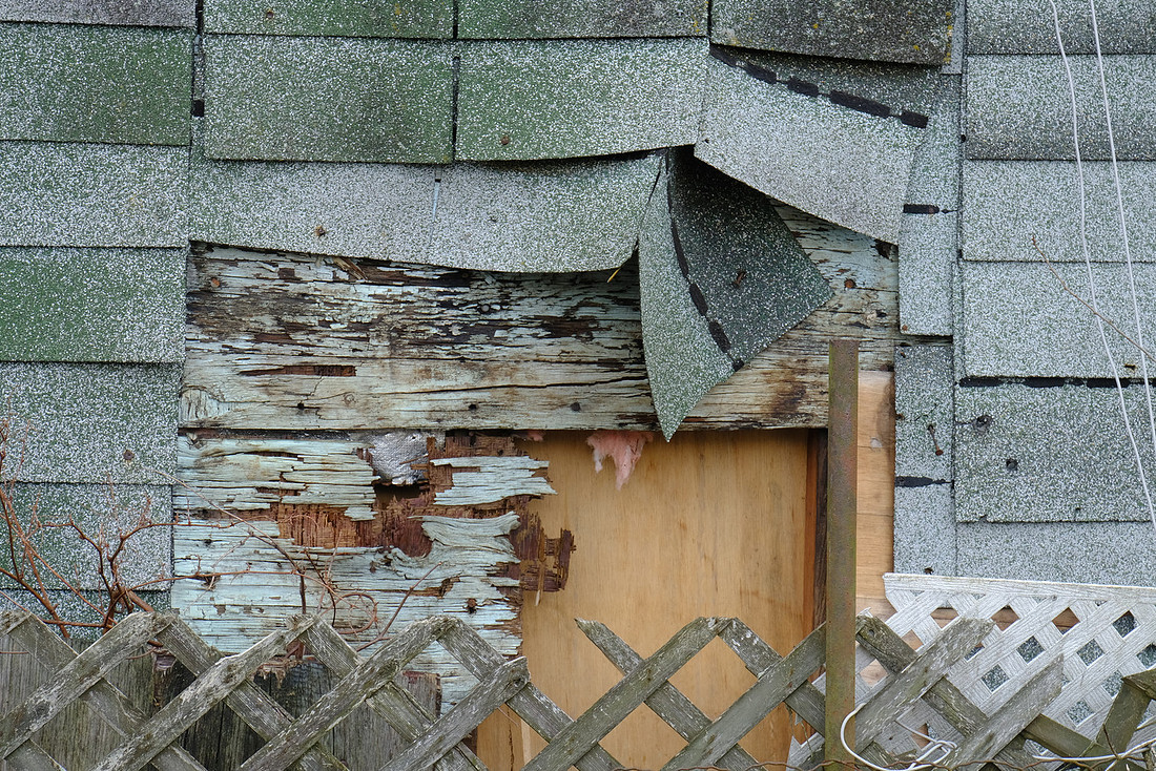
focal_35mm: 202
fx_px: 6488
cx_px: 578
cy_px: 386
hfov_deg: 10.2
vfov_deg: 6.8
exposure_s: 1/40
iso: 200
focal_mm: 134.5
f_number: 9
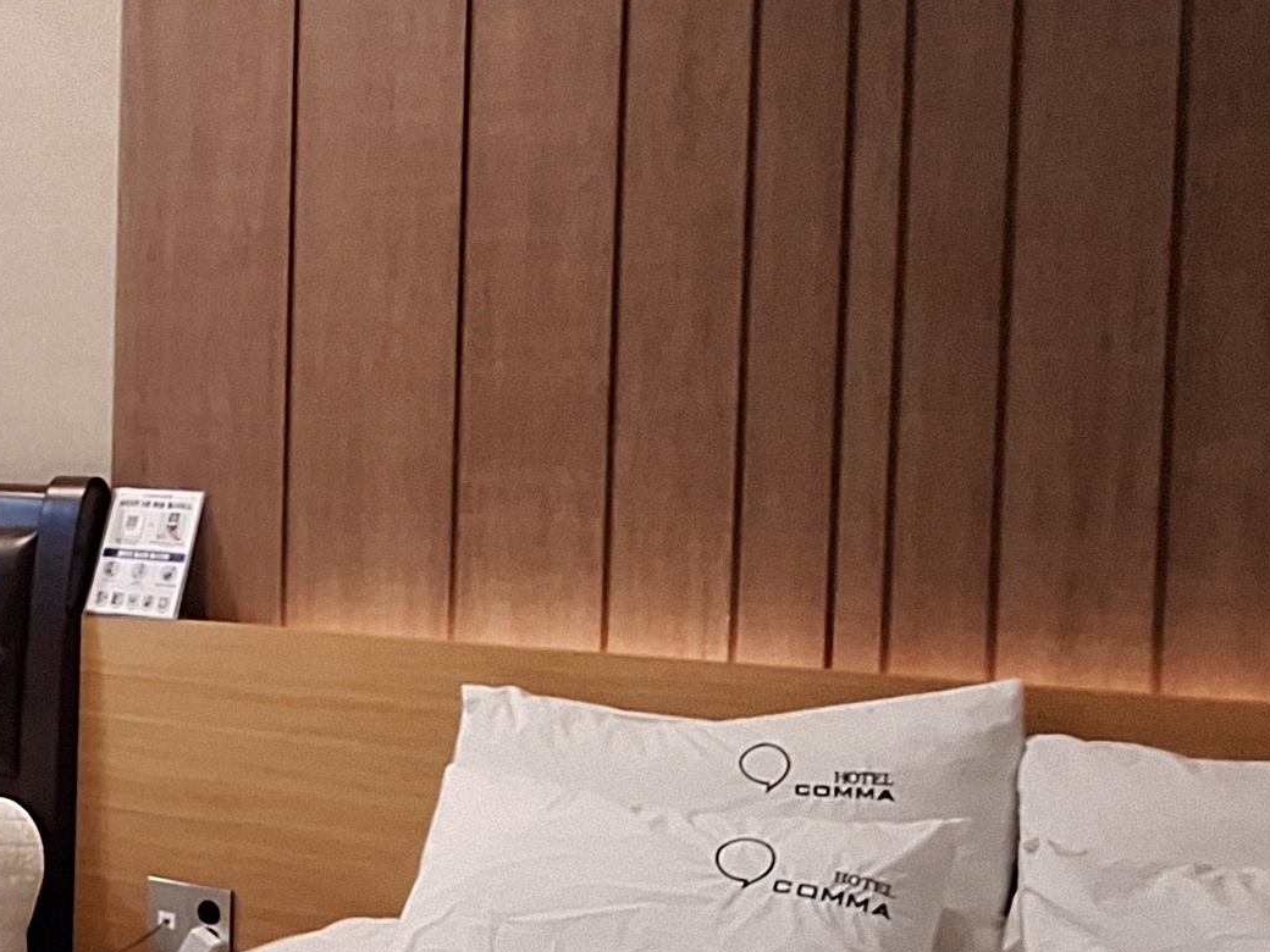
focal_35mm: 50
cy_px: 610
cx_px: -192
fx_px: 1834
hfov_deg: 32.6
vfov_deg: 29.0
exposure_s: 1/20
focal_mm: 1.74
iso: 500
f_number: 2.2
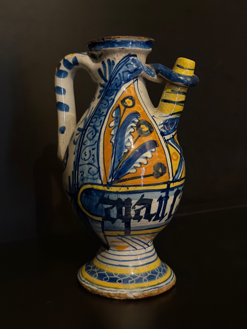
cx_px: 124
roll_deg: -2.2
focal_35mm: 48
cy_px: 164
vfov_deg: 39.7
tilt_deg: -9.1
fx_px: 457
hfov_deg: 30.3
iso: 1000
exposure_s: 1/20
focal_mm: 6.76
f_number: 1.78
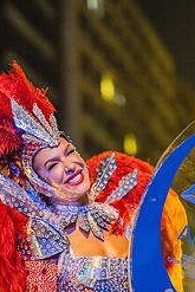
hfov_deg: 15.0
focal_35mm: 91
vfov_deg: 21.9
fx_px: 738
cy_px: 253
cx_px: 79
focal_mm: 50
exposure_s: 1/250
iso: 6400
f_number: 1.2
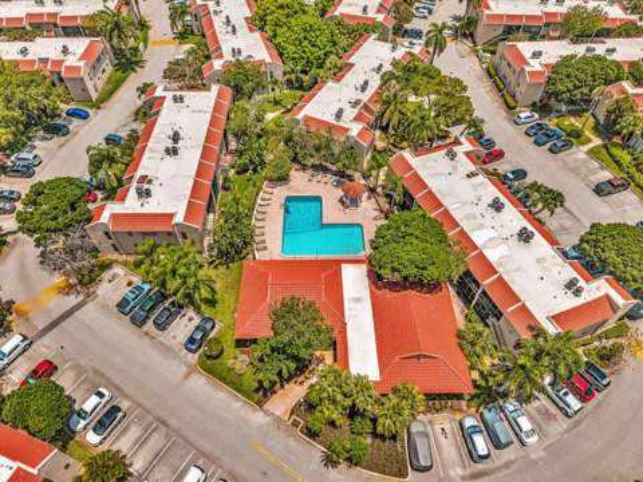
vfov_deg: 56.8
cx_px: 322
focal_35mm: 24
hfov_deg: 71.6
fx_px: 446
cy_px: 241
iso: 140
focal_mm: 8.67
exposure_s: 1/8000
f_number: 1.8
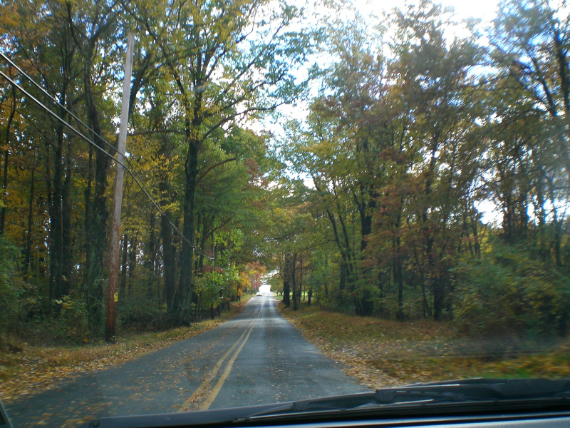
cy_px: 214
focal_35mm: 38
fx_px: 626
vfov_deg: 37.7
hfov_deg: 49.0
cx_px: 285
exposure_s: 1/80
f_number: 4.4
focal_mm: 6.3
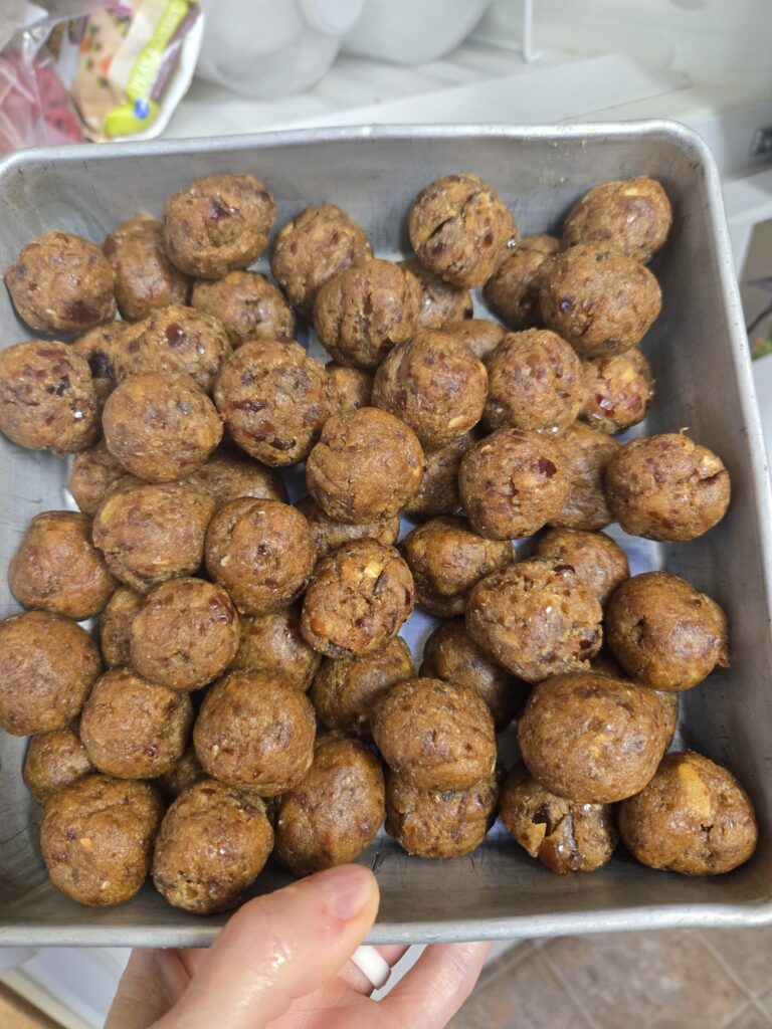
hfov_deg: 58.9
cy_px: 514
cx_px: 386
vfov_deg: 73.9
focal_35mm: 23
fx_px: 684
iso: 640
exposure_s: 1/120
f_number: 1.8
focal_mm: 5.4
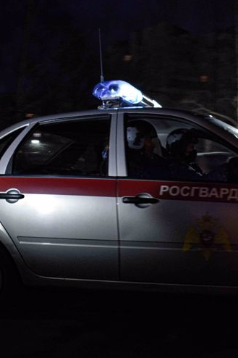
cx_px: 197
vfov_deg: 47.4
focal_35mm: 41
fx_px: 407
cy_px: 178
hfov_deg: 31.6
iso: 3200
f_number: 3.5
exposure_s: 1/40
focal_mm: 18
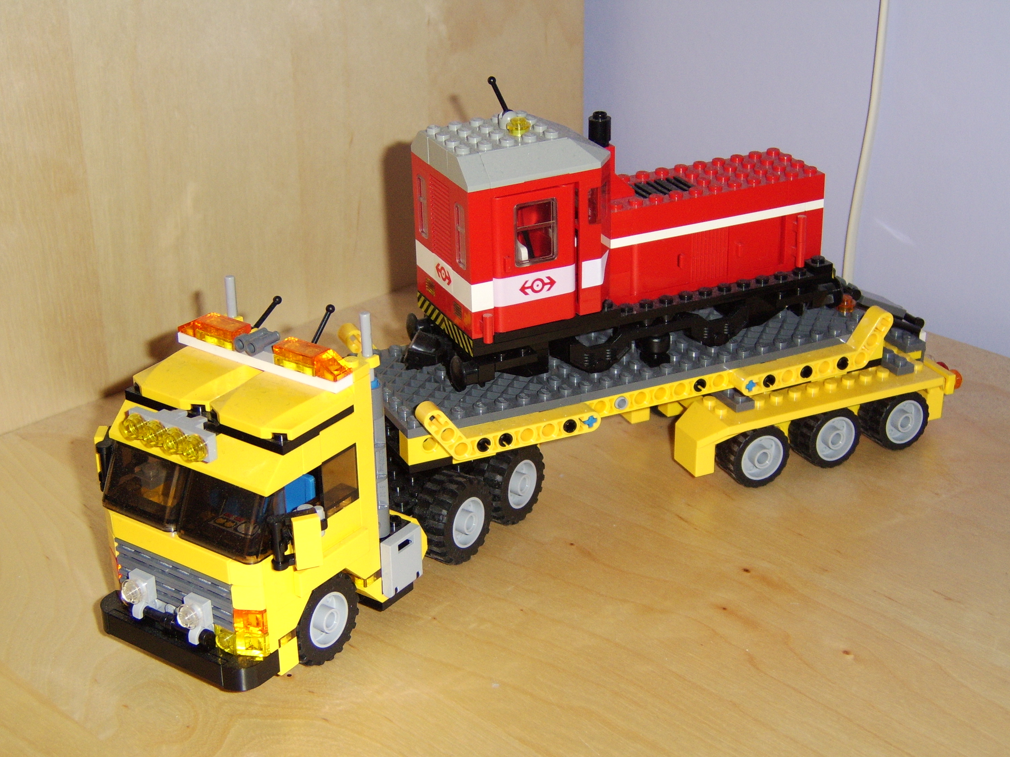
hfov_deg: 40.4
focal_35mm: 47
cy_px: 382
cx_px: 510
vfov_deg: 30.9
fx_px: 1371
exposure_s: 1/60
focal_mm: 11.93
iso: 200
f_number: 3.5
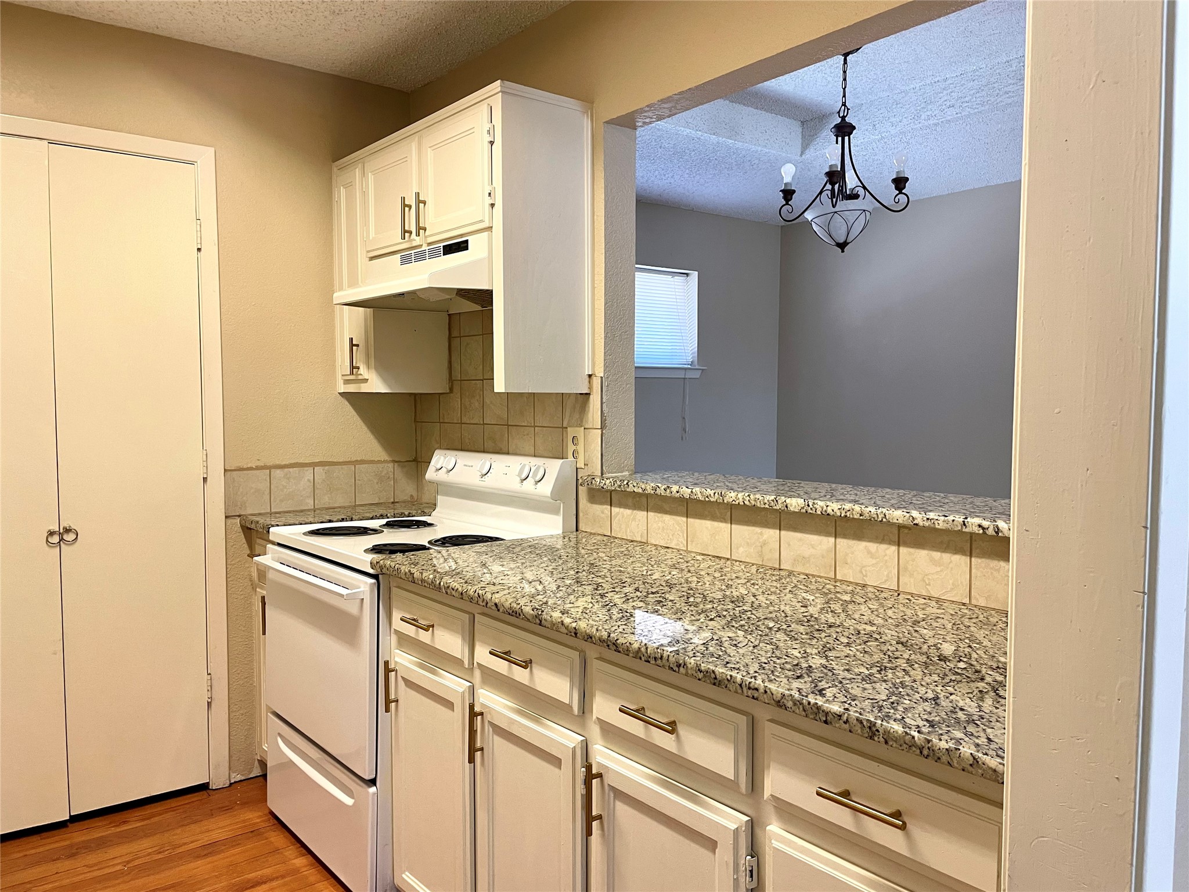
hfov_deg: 67.3
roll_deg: +0.1
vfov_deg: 53.1
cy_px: 446
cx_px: 594
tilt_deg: -4.0
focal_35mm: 26
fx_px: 893
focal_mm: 4.2
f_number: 1.6
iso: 80
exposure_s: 1/60
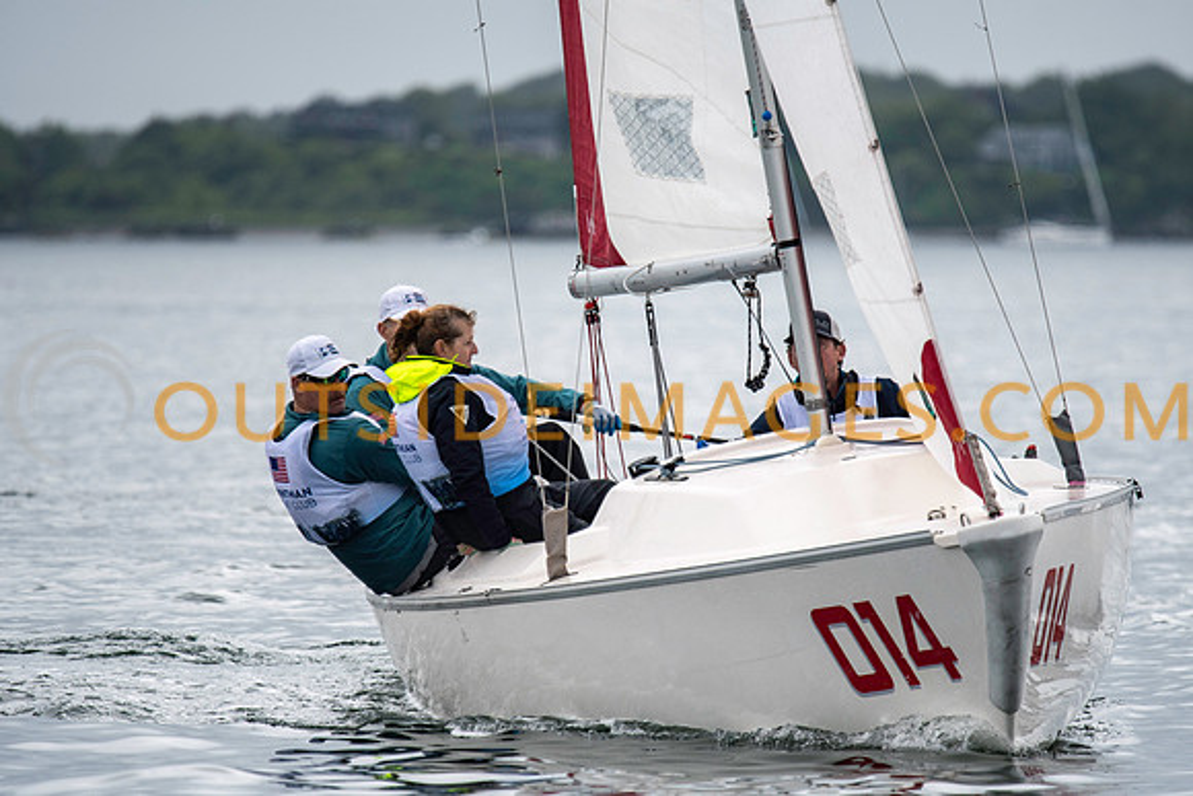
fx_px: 14915
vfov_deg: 3.1
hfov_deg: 4.6
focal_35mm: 450
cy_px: 398
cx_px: 596
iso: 250
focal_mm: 300
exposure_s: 1/3200
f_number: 4
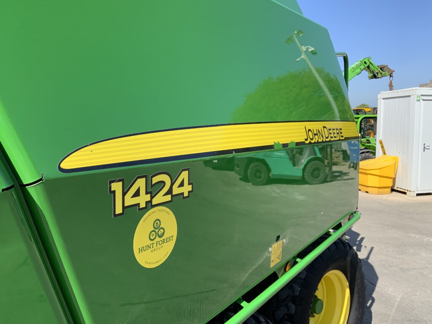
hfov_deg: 61.7
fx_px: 362
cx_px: 216
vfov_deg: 48.2
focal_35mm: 29
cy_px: 162
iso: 16
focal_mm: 3
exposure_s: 1/1076
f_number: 1.8
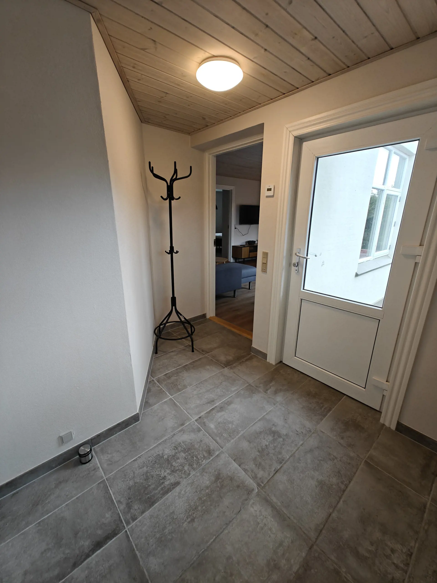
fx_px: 236
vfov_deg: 102.1
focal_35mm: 14
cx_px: 218
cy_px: 292
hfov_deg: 85.7
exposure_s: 1/50
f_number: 2.2
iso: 80
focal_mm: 2.62
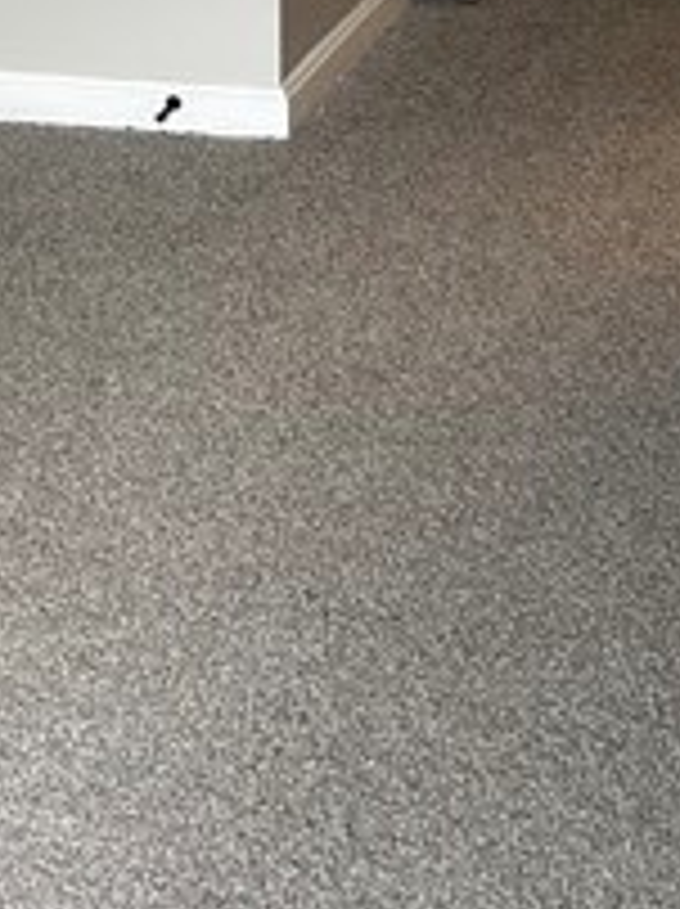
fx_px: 3465
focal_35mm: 132
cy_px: -216
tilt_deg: -9.4
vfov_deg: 14.4
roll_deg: -0.5
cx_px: 239
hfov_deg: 11.2
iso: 80
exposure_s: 1/60
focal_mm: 5.7
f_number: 1.5
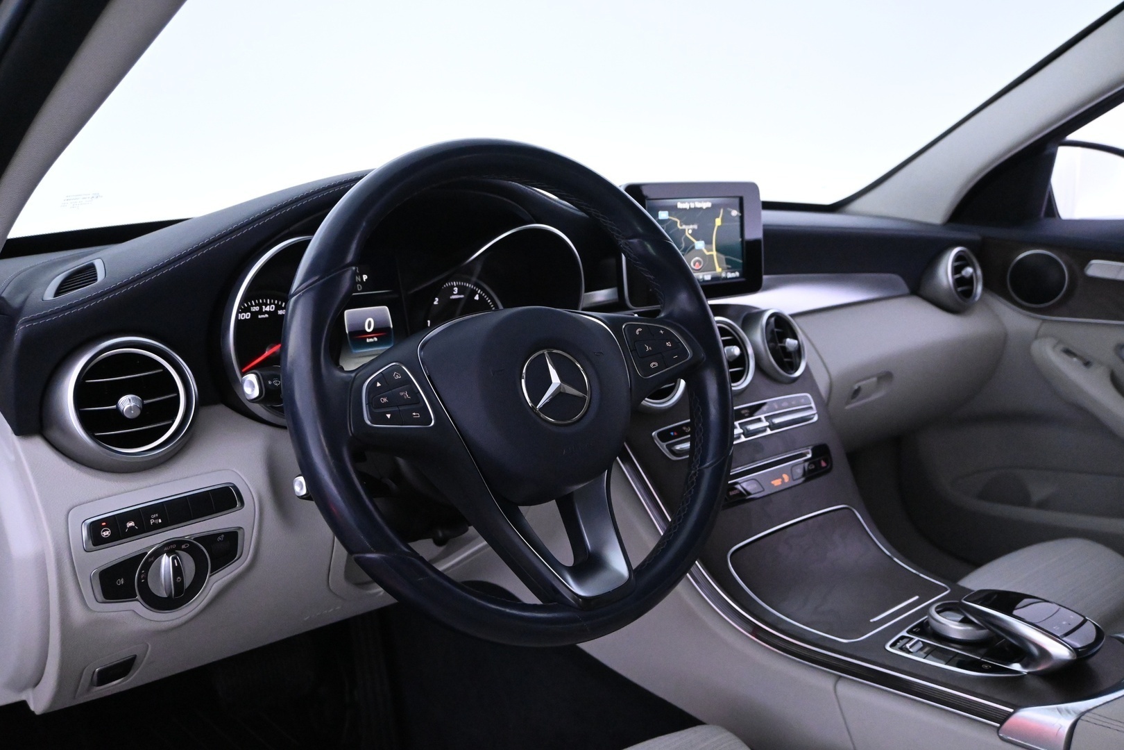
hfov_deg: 60.7
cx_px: 562
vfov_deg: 42.6
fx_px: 960
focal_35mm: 31
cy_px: 375
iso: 6400
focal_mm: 20.5
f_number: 4
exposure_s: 1/125
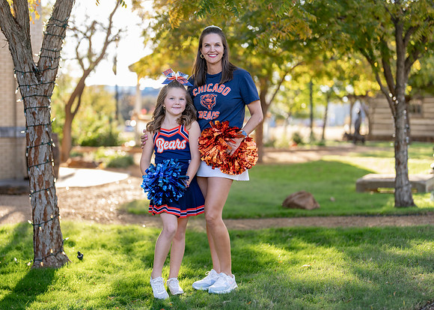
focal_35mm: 62
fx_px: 768
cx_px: 207
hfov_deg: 31.5
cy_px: 155
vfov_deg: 22.8
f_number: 1.2
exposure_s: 1/640
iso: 100
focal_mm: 50
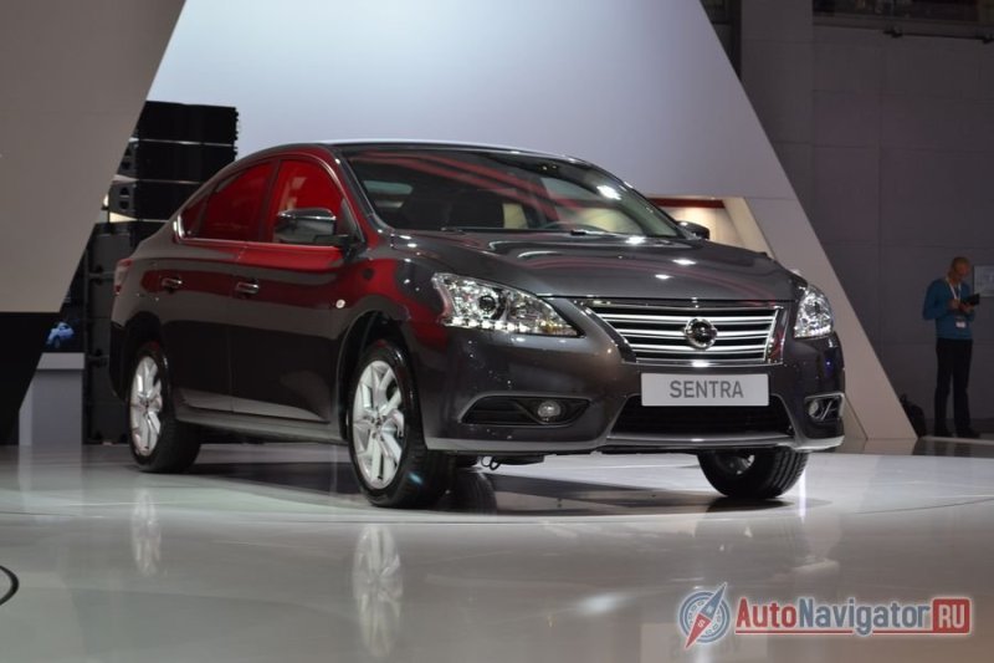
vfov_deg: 16.5
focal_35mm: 82
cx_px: 497
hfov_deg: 24.6
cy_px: 332
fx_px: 2277
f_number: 5.6
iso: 400
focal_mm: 55
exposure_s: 1/125
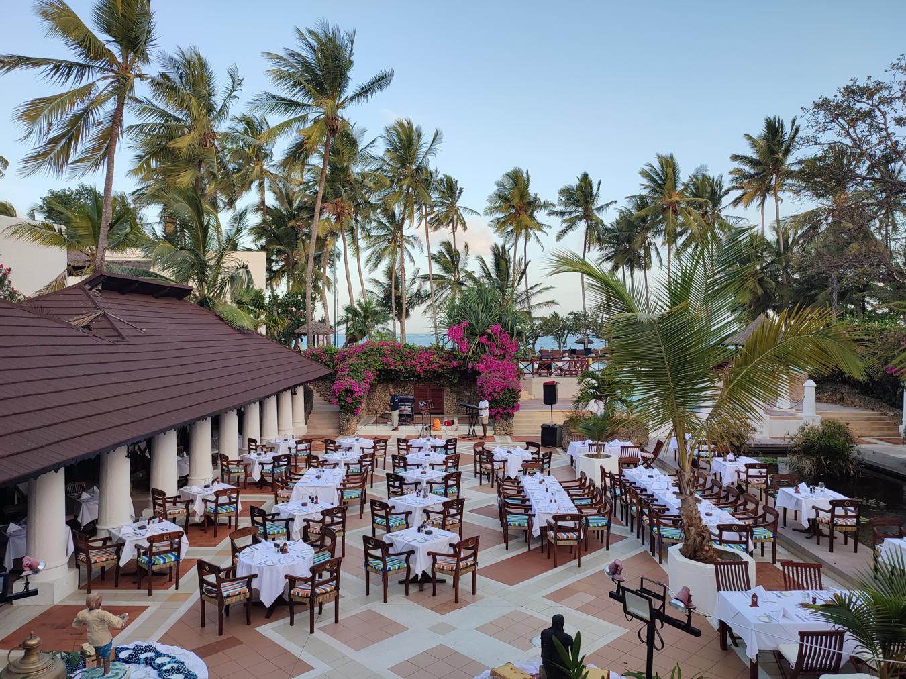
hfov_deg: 69.4
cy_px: 340
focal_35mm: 25
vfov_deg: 54.9
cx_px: 453
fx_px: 654
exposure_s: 1/133
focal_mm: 6.04
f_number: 1.9
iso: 50
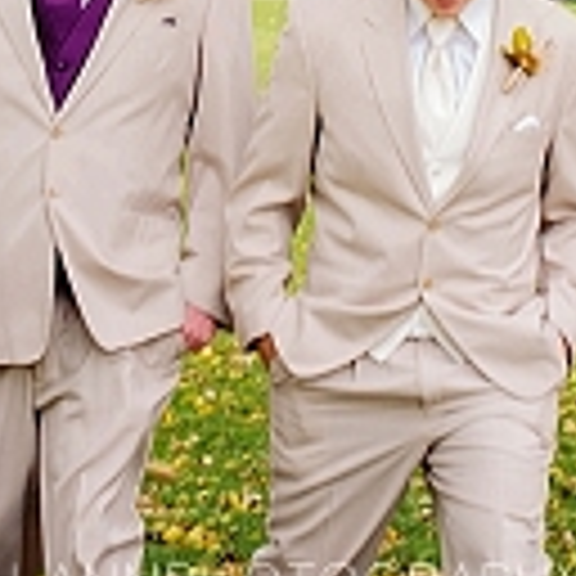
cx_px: 234
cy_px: -43
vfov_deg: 6.8
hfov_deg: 6.9
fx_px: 4801
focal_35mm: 255
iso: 200
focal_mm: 50
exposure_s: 1/125
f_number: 5
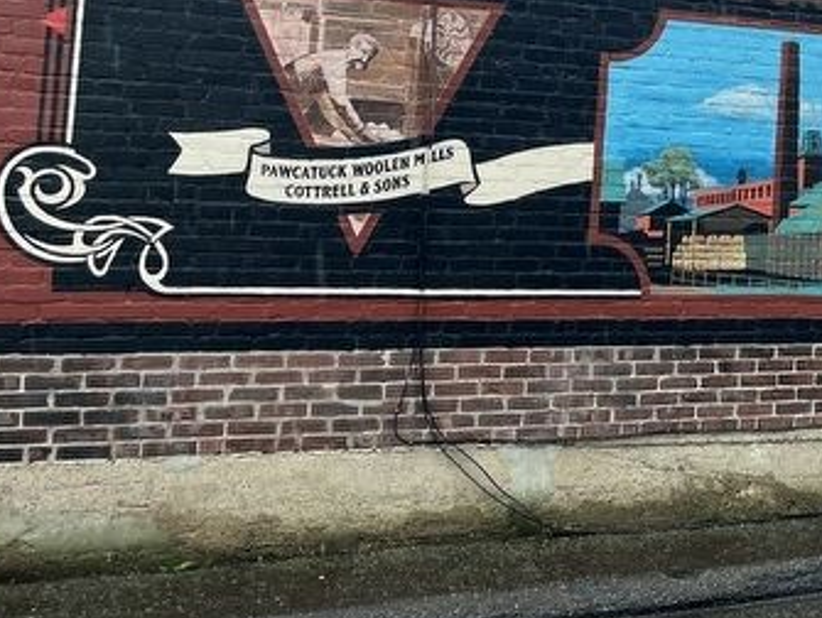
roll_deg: -2.4
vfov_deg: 23.2
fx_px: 1474
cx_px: 790
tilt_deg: +3.9
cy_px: 88
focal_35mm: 62
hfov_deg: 29.4
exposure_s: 1/312
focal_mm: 5.1
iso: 50
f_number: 1.6
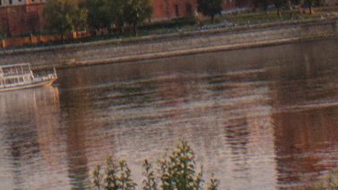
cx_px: 169
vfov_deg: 6.3
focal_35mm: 192
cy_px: 7
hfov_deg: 11.2
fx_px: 1721
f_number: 4
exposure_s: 1/60
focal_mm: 70
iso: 3200
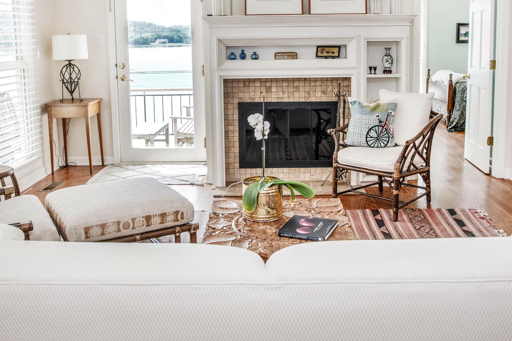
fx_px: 540
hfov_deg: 50.7
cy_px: 98
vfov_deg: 34.5
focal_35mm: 38
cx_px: 272
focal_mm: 24
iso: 320
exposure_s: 1/200
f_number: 5.6
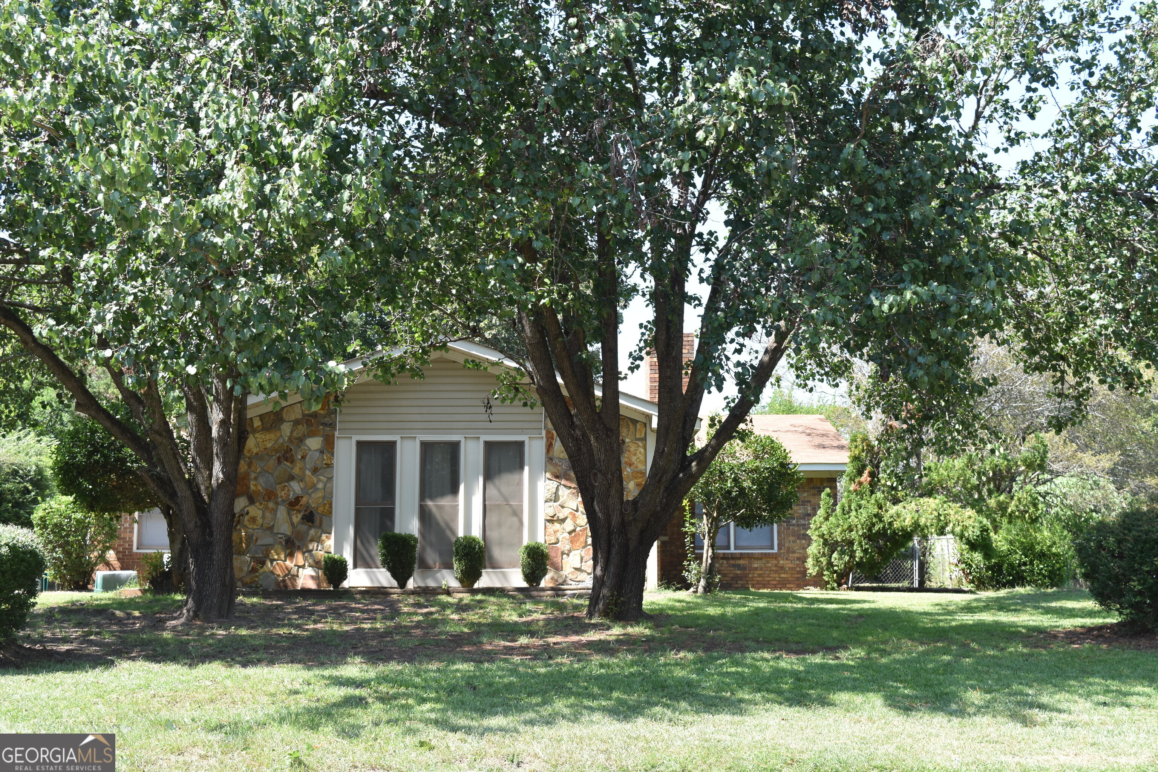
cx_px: 579
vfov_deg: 31.9
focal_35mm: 42
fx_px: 1351
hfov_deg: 46.4
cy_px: 386
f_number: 8
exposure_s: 1/250
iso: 320
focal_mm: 28
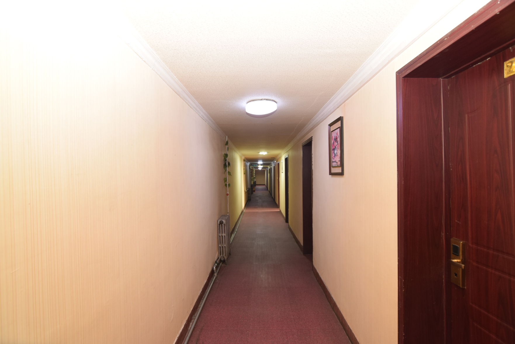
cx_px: 258
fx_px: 236
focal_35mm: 16
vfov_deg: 72.1
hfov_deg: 95.0
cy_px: 172
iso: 500
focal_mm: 11
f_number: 4.5
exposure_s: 1/10
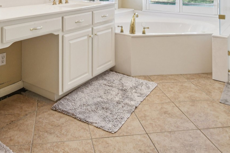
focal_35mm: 36
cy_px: -28
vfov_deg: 31.3
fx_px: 230
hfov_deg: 52.8
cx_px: 93
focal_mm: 10
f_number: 8
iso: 400
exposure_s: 1/15
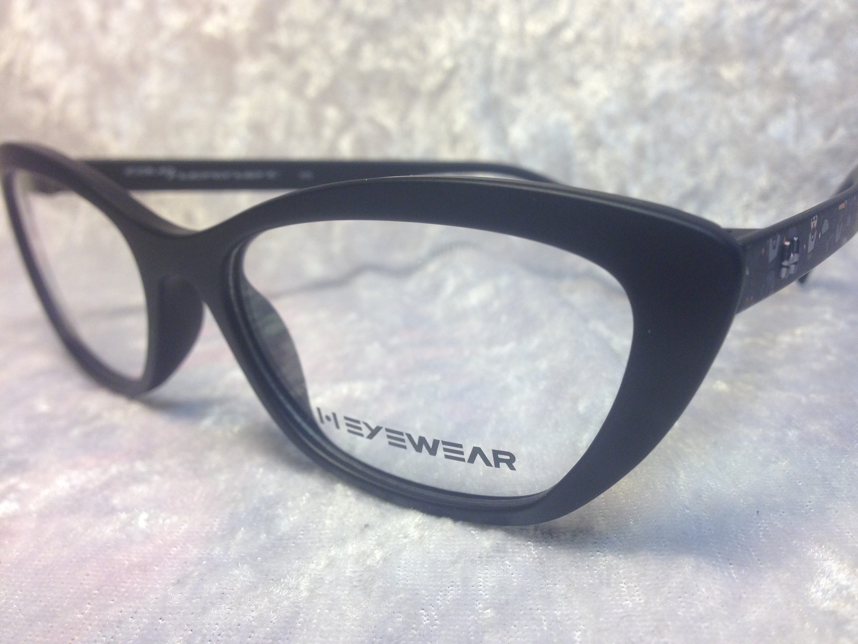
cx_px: 429
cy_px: 322
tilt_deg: -10.8
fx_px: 818
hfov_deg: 55.4
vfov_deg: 42.9
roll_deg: -0.1
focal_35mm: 33
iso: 80
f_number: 2.4
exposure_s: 1/100
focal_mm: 4.12
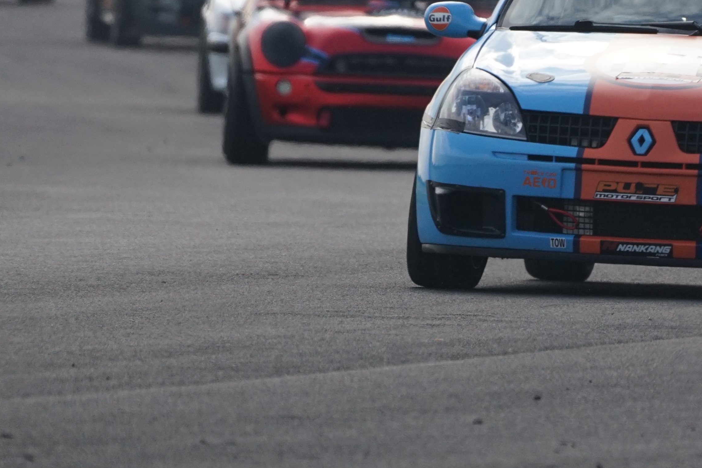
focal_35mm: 1054
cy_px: 63
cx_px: 661
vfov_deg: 1.3
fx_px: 20551
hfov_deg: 2.0
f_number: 5.6
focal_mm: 400
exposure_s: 1/1600
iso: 640
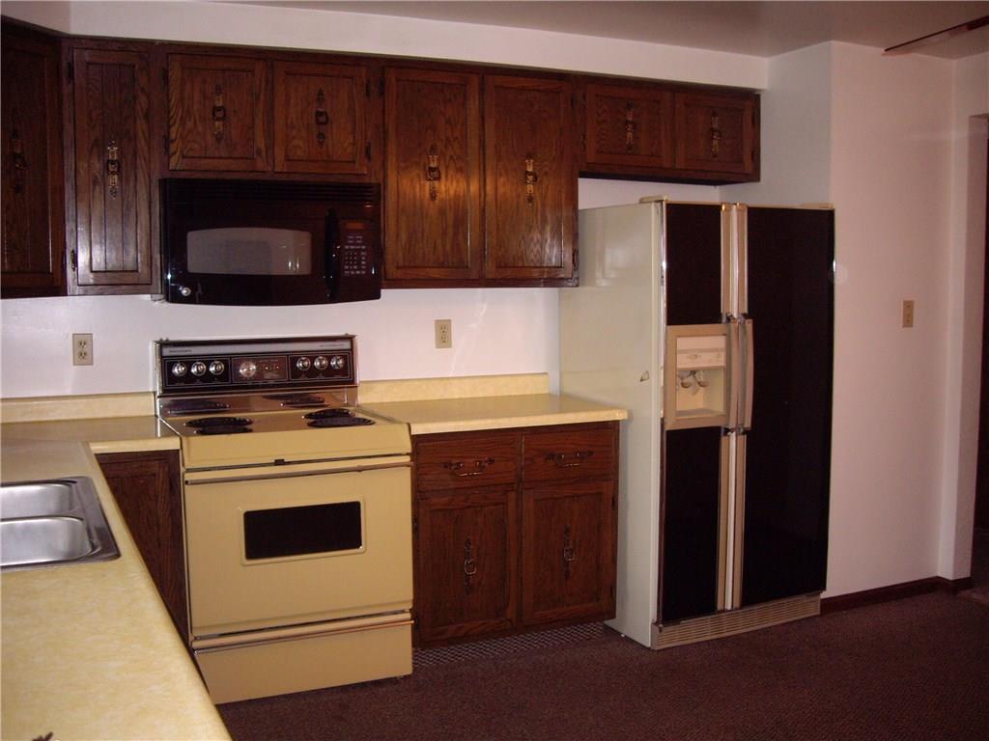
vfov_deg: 37.7
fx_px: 1086
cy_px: 370
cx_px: 494
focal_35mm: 38
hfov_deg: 49.0
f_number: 2.7
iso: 200
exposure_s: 1/40
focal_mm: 6.2
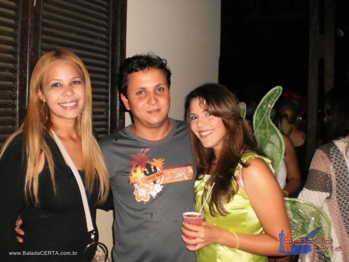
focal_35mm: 36
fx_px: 363
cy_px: 131
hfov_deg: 51.4
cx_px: 174
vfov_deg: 39.7
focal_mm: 6.3
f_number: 3.1
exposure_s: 1/30
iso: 160
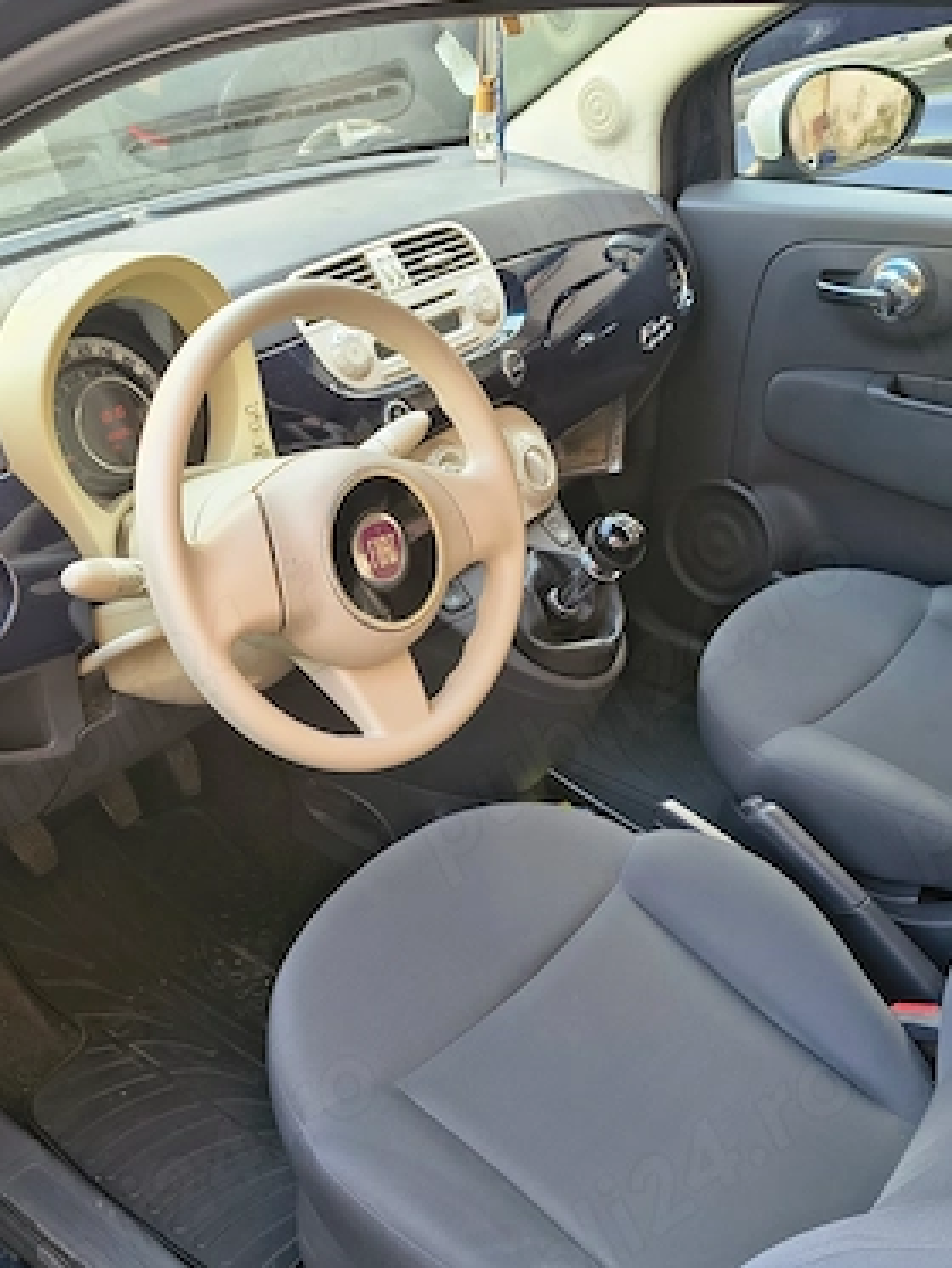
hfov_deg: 38.6
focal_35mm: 37
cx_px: 394
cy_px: 734
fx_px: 1356
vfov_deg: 49.9
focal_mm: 5.56
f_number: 1.8
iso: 106
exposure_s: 1/100
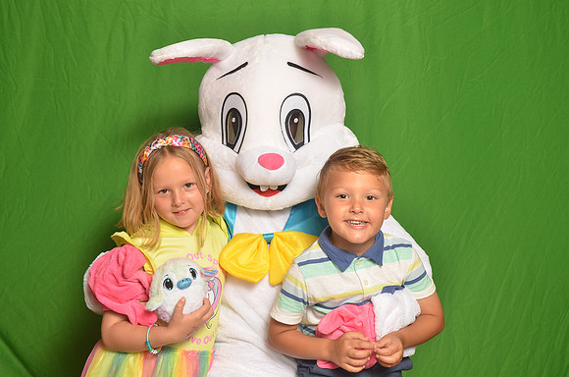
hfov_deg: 35.1
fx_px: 899
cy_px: 188
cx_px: 284
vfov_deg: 23.7
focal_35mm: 57
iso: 200
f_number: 6.3
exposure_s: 1/60
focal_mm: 38
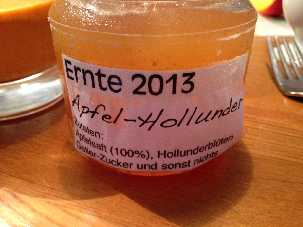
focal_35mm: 33
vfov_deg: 42.9
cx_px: 152
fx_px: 289
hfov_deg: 55.4
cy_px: 114
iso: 500
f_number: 2.4
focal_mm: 4.12
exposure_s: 1/15
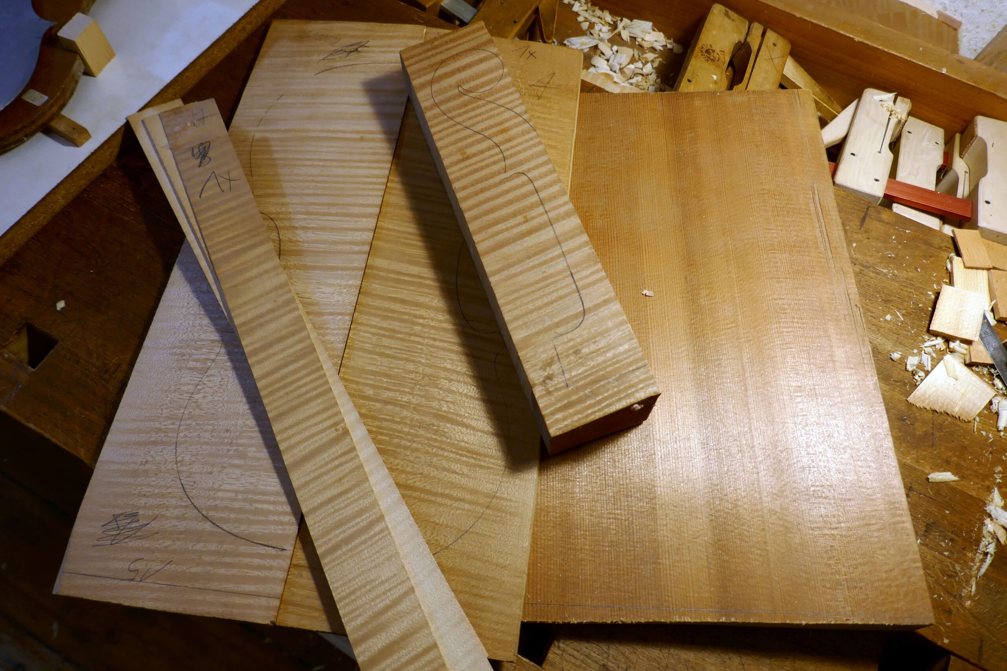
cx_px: 504
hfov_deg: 71.5
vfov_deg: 51.3
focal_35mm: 25
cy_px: 336
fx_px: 699
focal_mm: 9.1
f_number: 2.8
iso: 160
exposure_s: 1/60
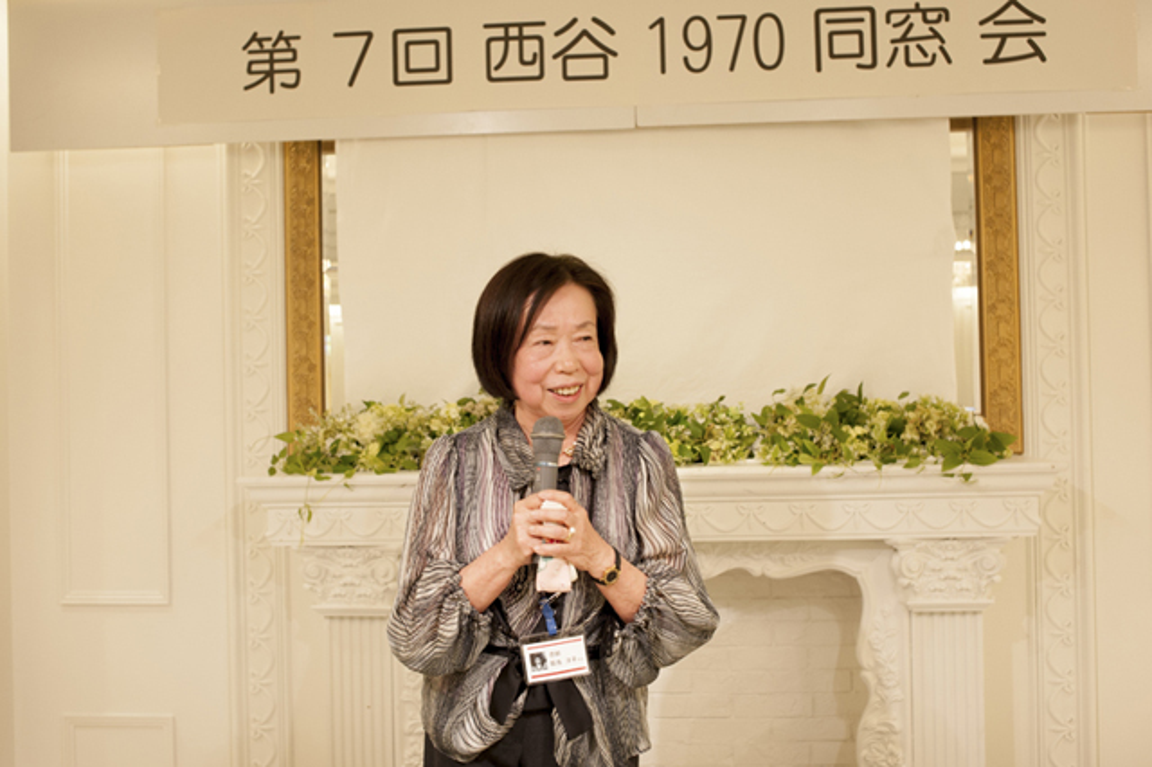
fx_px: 1119
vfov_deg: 37.8
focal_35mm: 35
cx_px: 576
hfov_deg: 54.5
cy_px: 384
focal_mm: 35
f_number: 5.6
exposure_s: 1/100
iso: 500
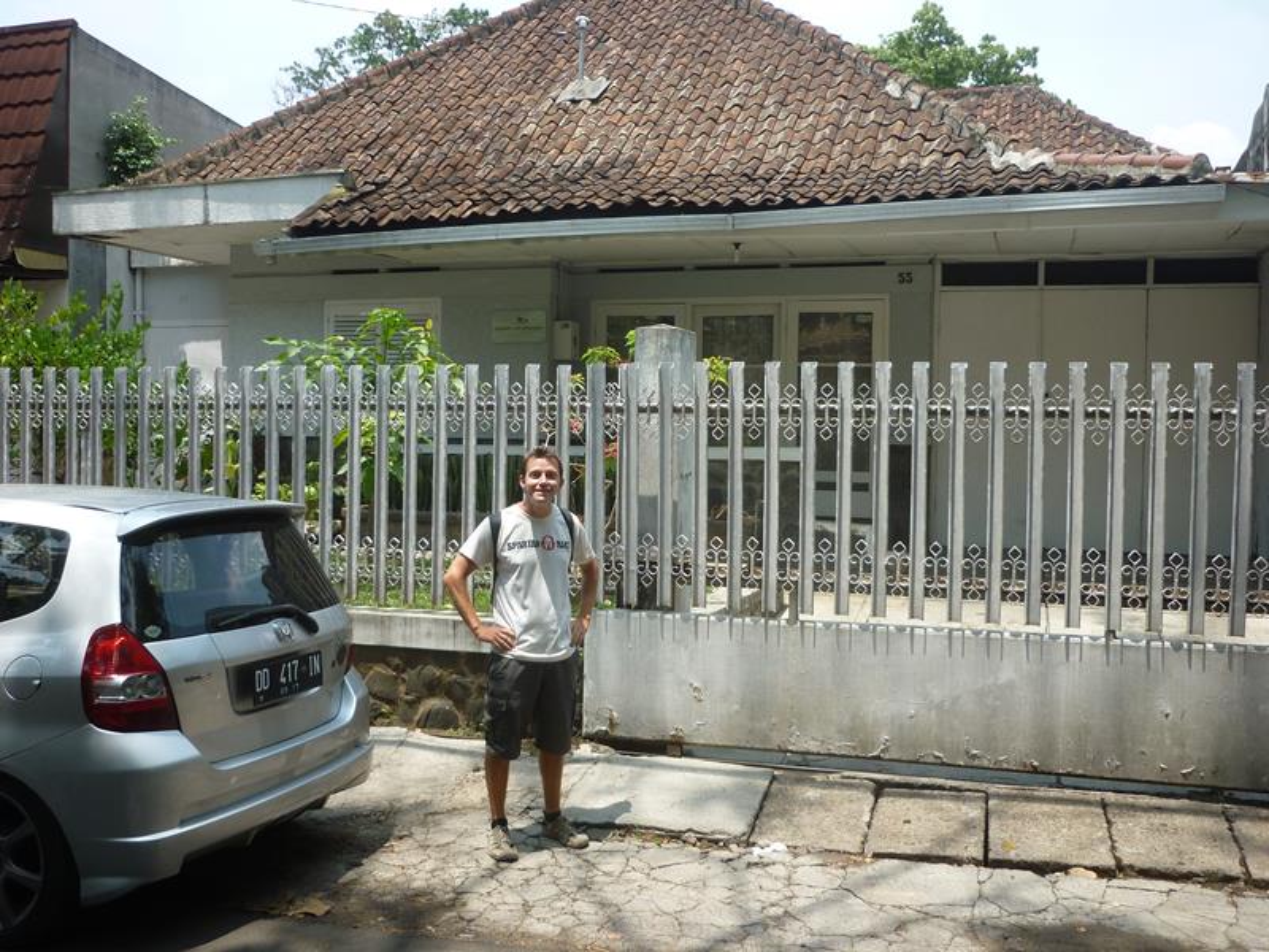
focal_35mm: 33
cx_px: 634
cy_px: 476
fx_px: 1210
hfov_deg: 55.4
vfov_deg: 42.9
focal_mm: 5.5
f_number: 2.8
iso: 80
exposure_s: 1/640
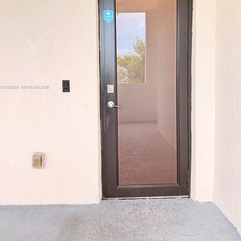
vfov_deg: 54.9
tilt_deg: -3.4
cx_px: 121
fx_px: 228
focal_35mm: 29
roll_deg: +0.5
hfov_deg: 55.6
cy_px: 87
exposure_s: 1/121
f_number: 1.78
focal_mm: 6.76
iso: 200
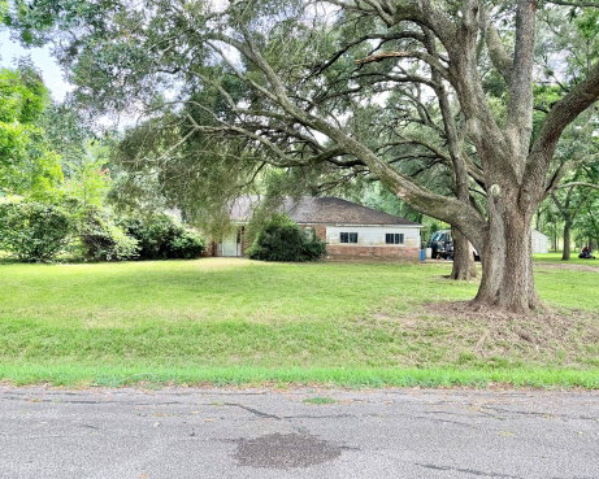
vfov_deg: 54.9
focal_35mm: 26
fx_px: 461
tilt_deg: +0.6
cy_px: 235
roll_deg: -1.2
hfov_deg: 66.0
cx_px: 298
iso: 80
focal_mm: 6.76
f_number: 1.78
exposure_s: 1/171
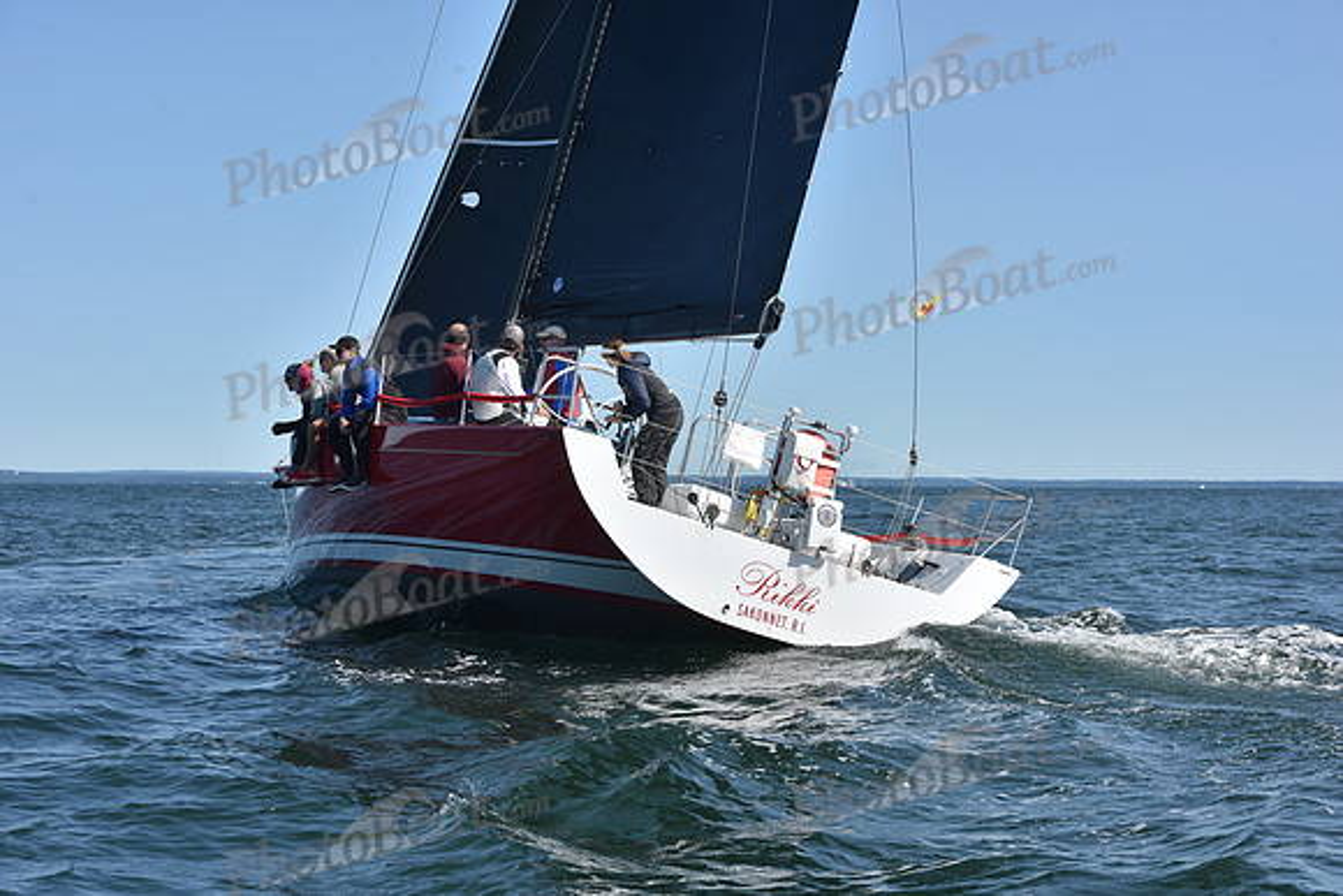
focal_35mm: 70
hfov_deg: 28.8
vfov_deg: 19.5
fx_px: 2612
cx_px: 672
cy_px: 448
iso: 250
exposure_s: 1/640
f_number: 10
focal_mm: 70
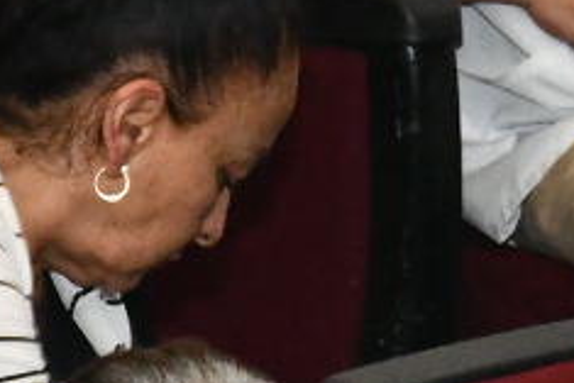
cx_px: 1444
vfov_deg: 2.0
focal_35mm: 683
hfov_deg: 3.0
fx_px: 10896
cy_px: -120
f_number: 10
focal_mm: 66
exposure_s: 1/40
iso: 3200
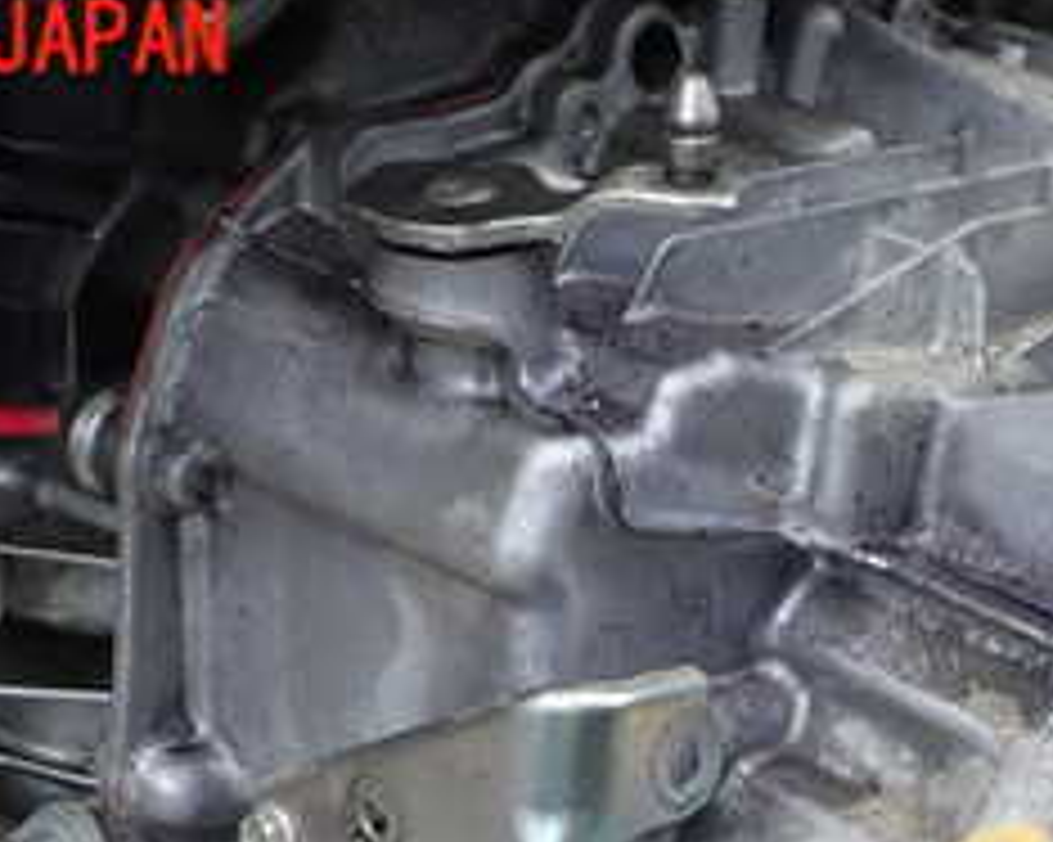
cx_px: 760
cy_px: 1000
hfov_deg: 25.2
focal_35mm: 75
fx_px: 2336
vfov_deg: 19.3
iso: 100
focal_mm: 5.4
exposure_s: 1/160
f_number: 3.2
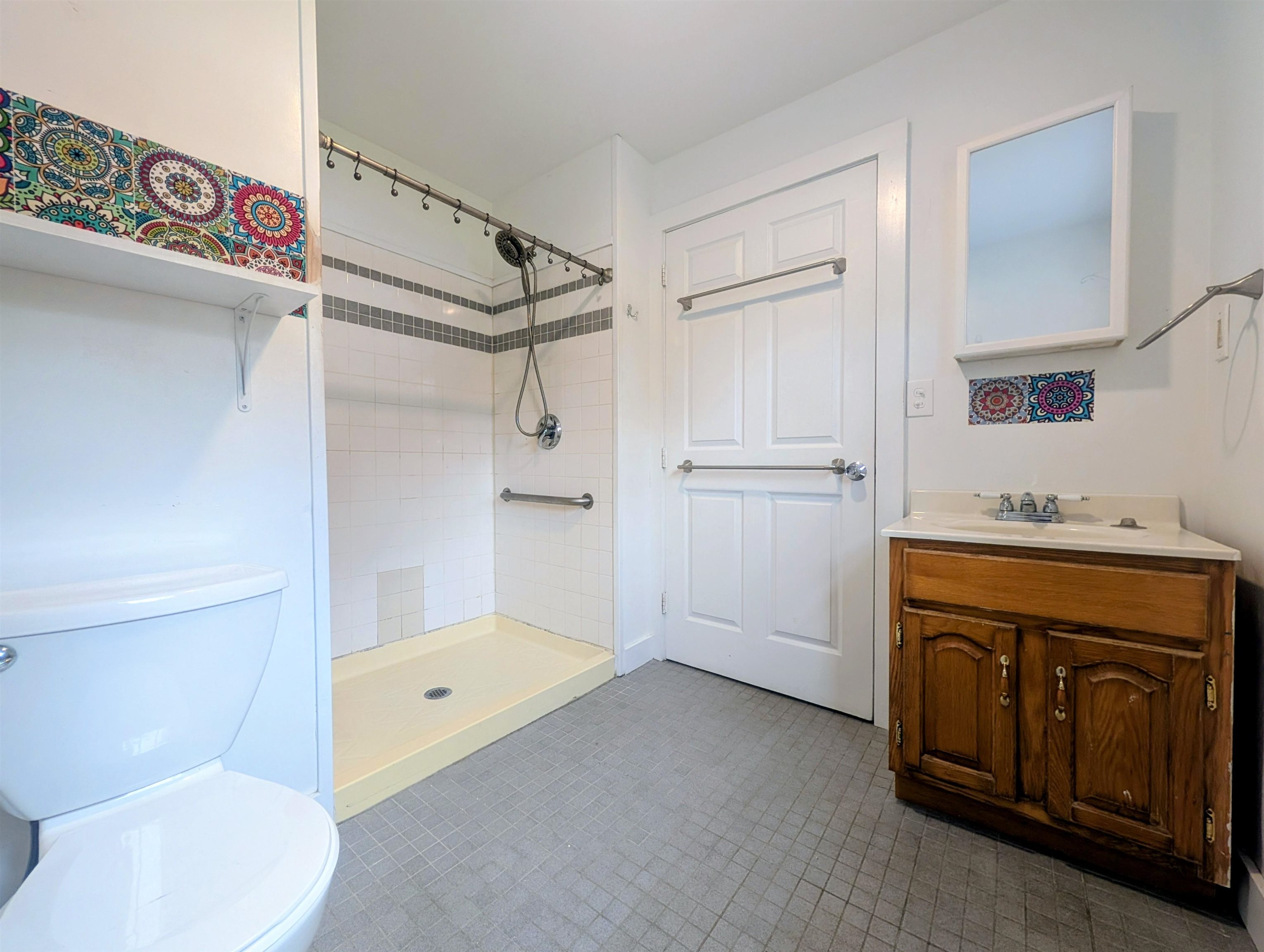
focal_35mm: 12
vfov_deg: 94.6
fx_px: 439
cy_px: 476
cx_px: 632
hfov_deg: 110.5
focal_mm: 2.02
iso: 137
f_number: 1.7
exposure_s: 1/65.8
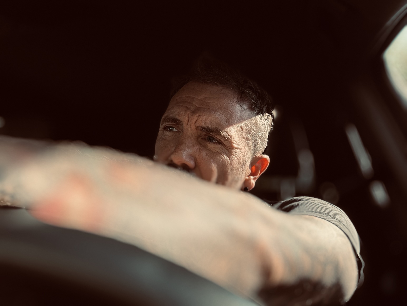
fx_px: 353
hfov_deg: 60.0
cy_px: 153
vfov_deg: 46.8
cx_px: 204
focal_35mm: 30
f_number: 1.9
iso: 25
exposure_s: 1/505
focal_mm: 2.69
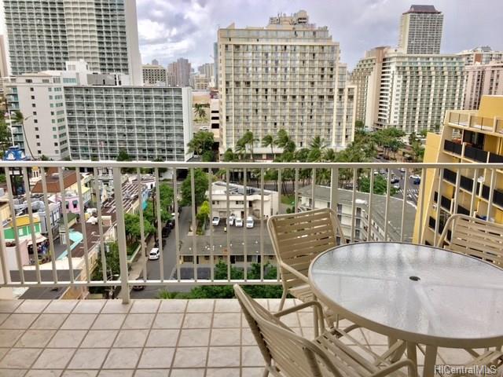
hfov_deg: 61.7
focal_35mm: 29
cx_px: 252
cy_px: 188
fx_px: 421
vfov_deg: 48.2
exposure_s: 1/490
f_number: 2.2
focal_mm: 4.15
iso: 25
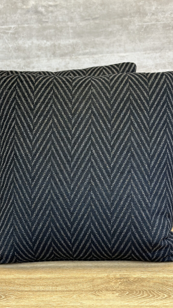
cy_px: 153
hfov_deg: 22.6
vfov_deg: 39.2
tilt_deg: -15.7
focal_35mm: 53
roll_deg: +3.4
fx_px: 432
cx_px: 71
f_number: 1.78
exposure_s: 1/60
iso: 100
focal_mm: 6.86
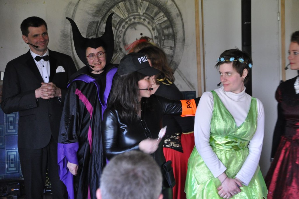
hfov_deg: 15.2
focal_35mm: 135
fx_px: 1120
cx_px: 150
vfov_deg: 10.1
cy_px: 100
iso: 1600
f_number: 5.3
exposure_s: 1/40
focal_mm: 90
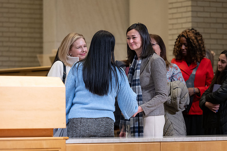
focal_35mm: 200
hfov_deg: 10.3
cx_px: 112
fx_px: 1263
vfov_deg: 6.9
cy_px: 74
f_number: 2.8
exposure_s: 1/400
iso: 2000
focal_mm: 175
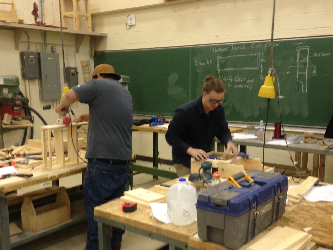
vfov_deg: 34.2
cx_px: 162
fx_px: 404
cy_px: 153
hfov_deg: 44.8
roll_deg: +1.3
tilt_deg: -11.3
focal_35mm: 42
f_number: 2.4
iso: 80
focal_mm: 4.12
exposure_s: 1/20
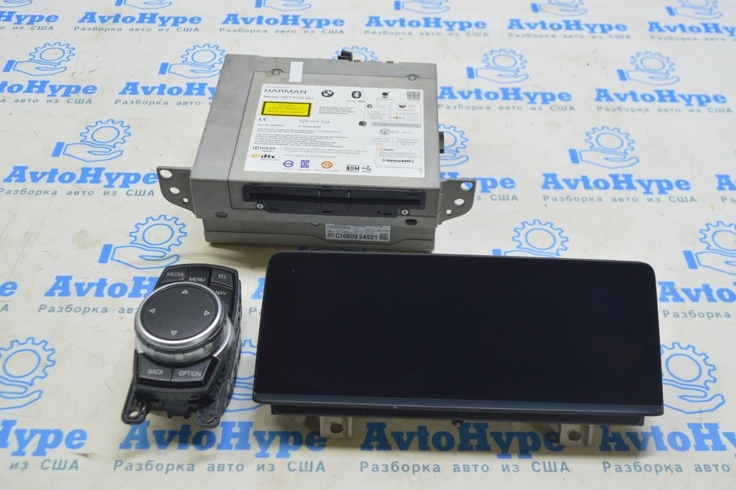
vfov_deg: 33.4
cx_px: 369
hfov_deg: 48.5
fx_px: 818
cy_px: 247
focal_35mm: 40
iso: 400
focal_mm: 26
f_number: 5.6
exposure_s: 1/20
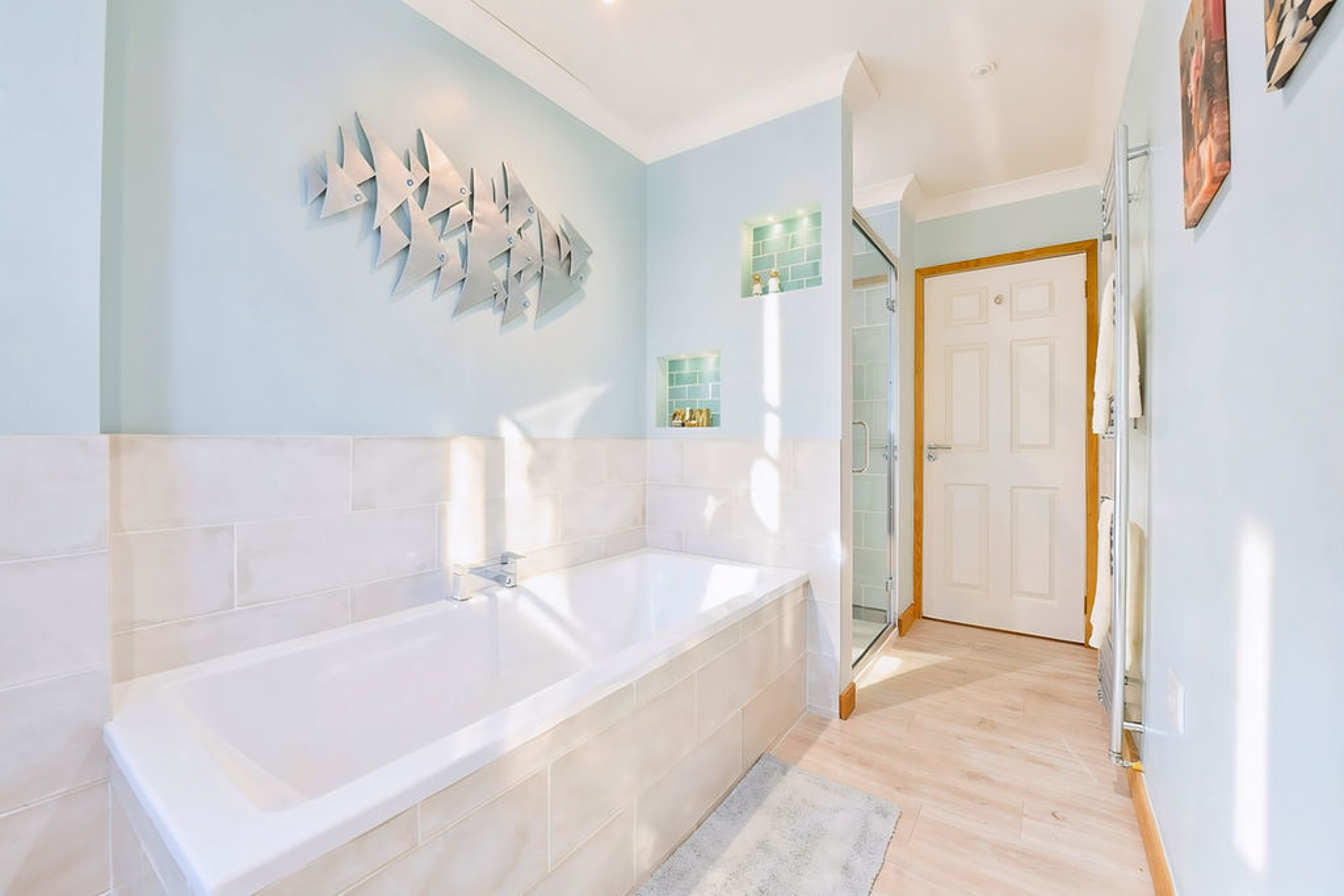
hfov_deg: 104.2
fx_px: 523
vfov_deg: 81.2
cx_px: 672
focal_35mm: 14
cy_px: 448
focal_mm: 14
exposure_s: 1/15
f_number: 8
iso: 250
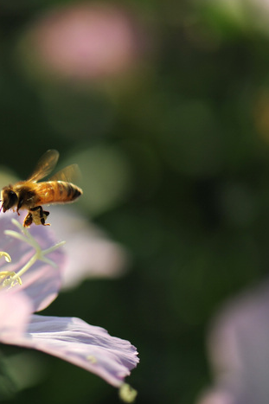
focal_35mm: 230
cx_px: -3
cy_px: 244
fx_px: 2580
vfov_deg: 9.0
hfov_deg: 6.0
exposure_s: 1/2000
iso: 200
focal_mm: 105
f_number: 3.2
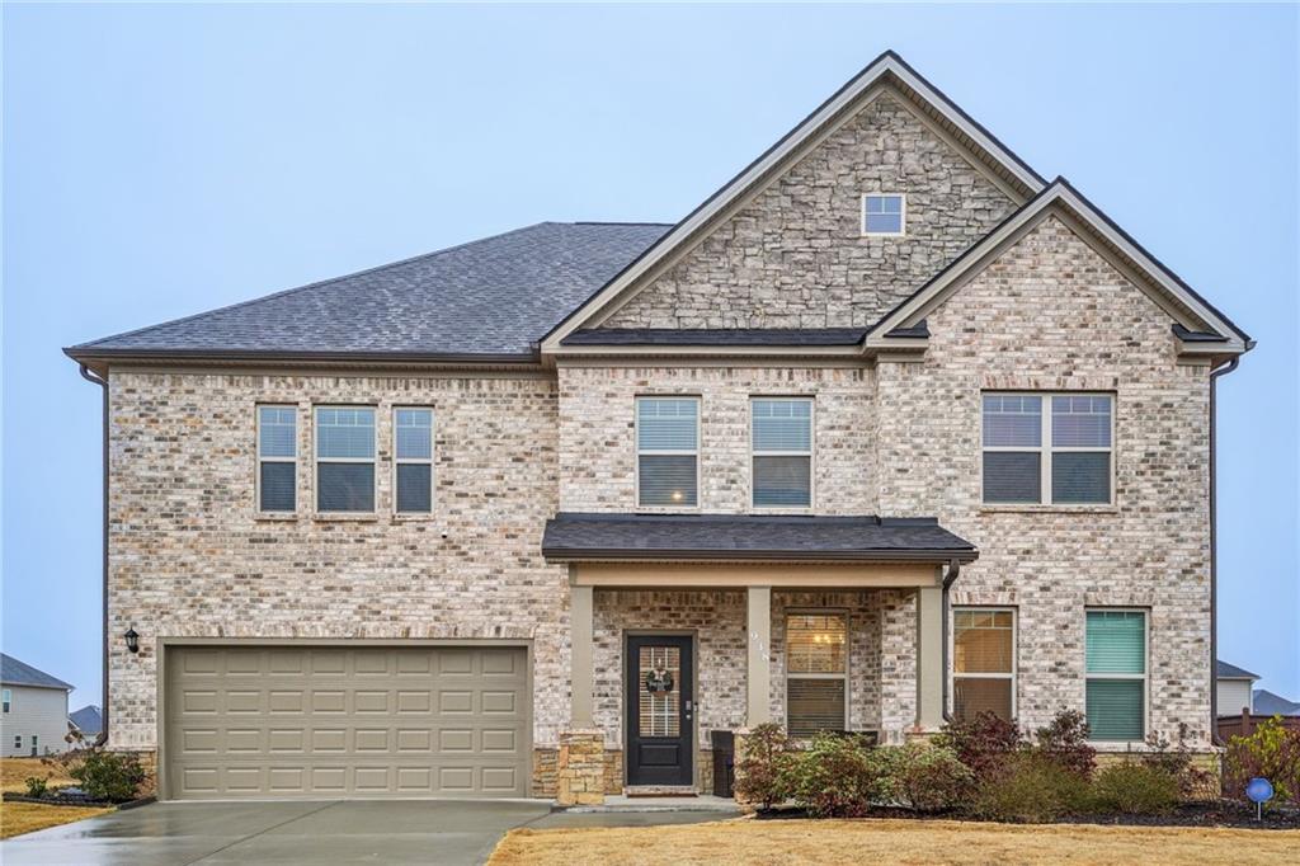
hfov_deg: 58.7
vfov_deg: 41.1
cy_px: 433
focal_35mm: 32
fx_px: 1155
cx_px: 650
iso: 400
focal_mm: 32
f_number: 8
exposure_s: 1/40
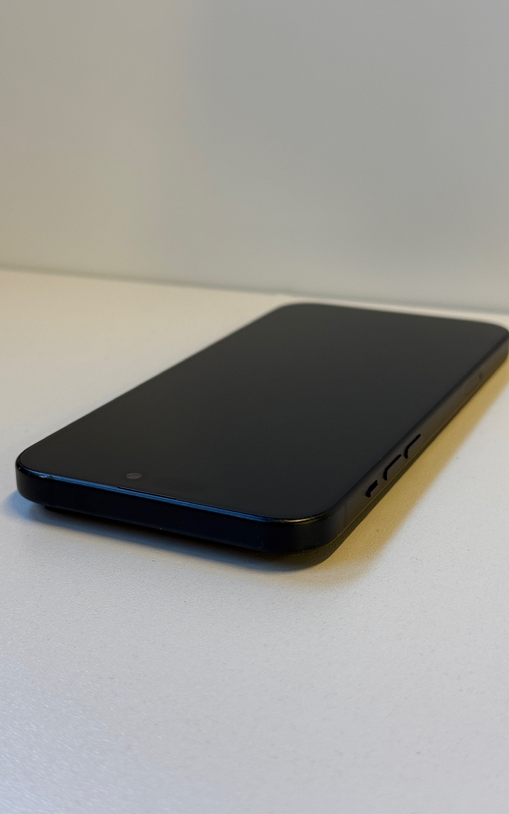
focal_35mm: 51
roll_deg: +1.0
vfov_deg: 39.6
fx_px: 1132
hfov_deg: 25.3
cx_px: 252
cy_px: 407
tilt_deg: -21.6
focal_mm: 6.76
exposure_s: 1/50
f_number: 1.78
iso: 100
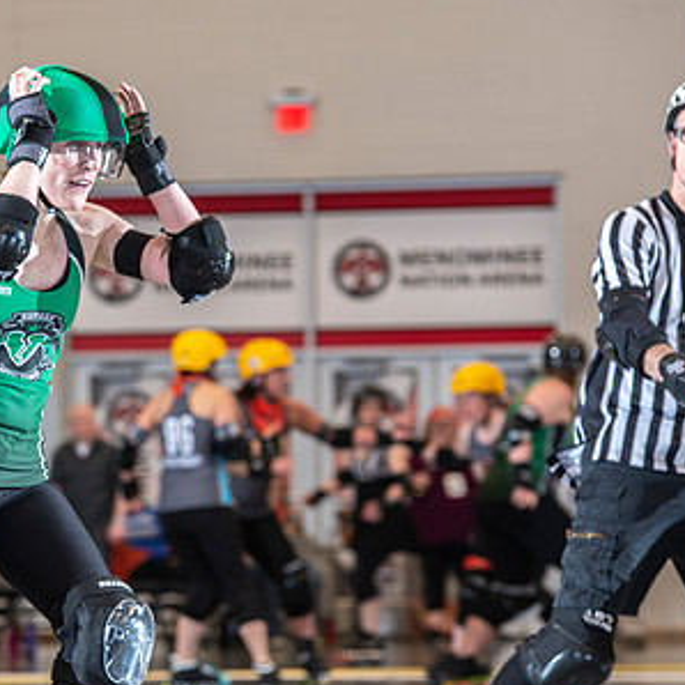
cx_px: 126
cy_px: 426
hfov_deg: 7.0
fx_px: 5552
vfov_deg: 7.1
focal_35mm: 248
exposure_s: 1/160
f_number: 5.6
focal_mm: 150
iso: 640
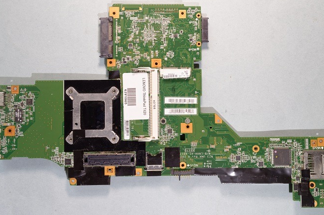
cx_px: 165
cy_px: 102
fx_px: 383
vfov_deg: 31.4
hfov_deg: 45.9
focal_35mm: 43
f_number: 8
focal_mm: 25
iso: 100
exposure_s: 1/4
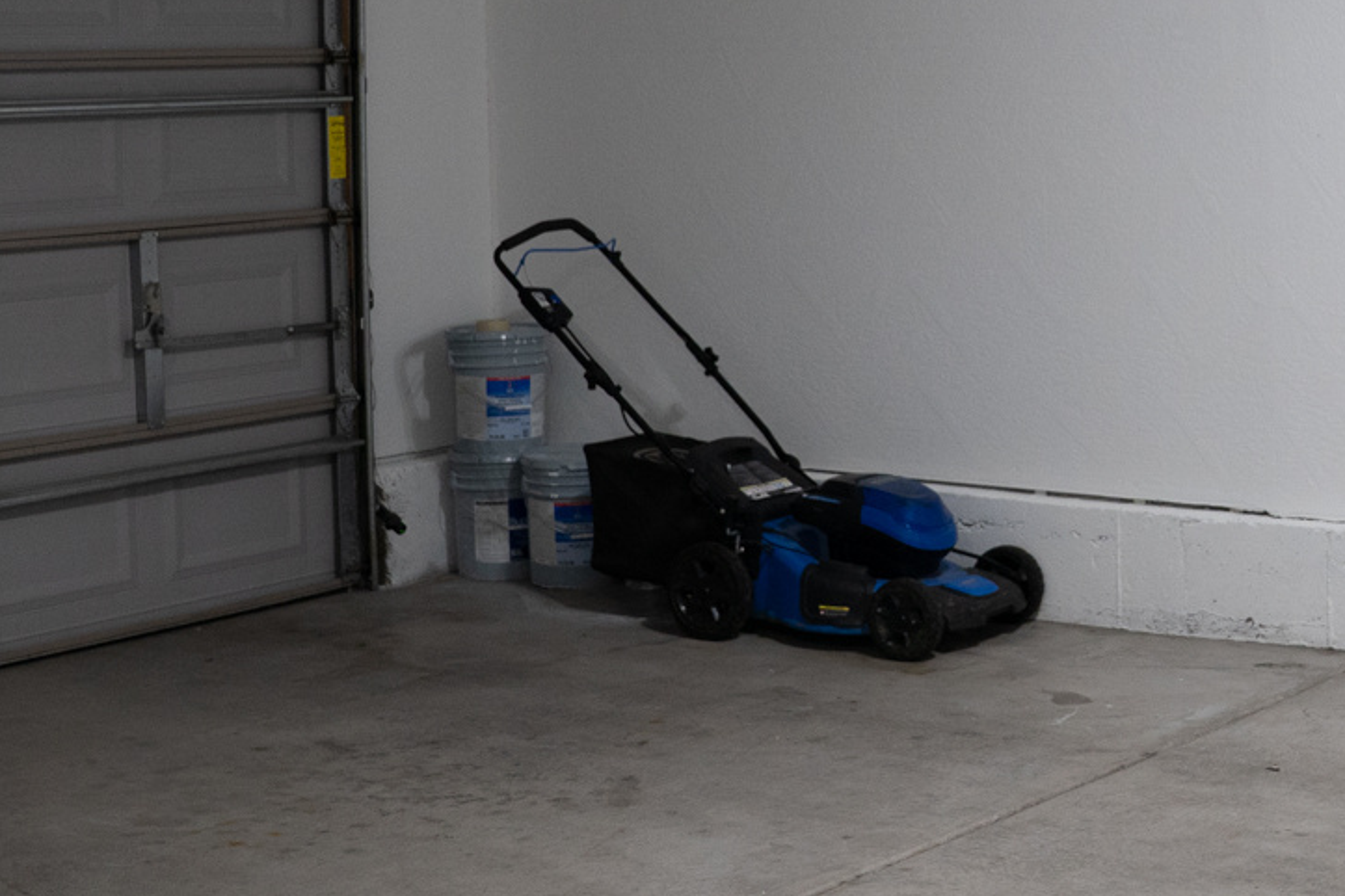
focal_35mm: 68
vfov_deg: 19.7
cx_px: 1099
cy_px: 98
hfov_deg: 28.9
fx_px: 2540
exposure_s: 1/160
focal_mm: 24
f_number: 3.2
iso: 1600
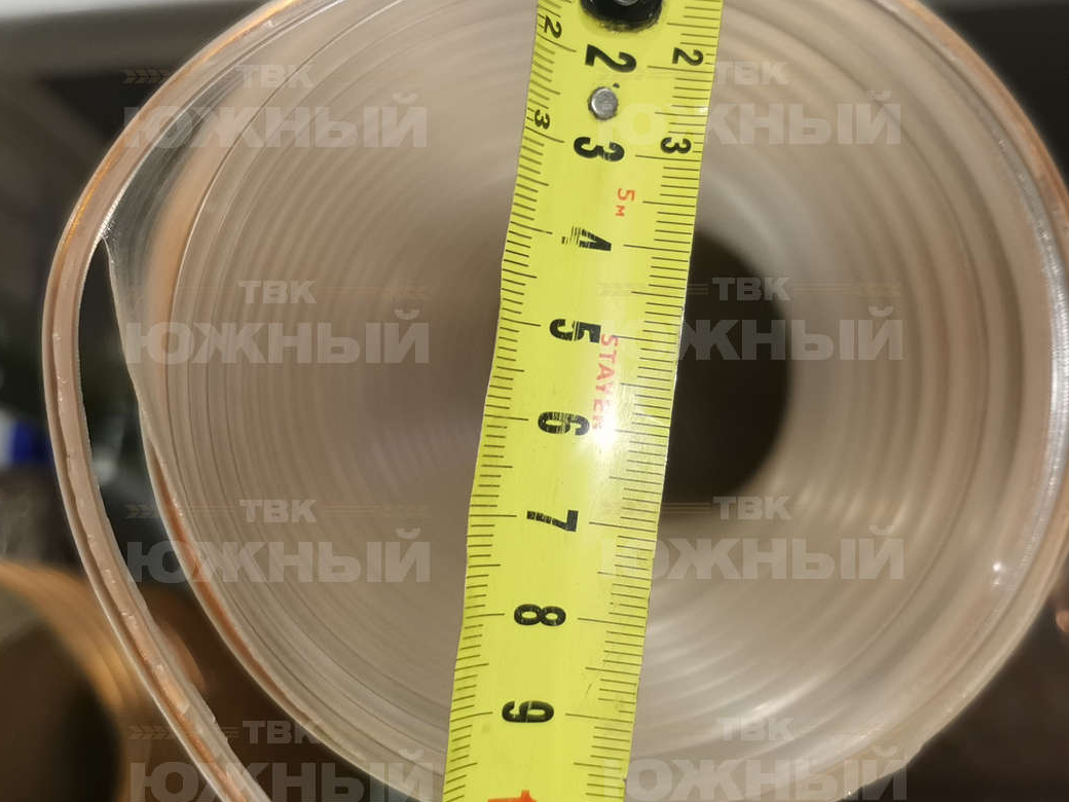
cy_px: 254
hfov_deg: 39.7
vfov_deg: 30.0
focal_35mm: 48
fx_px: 1482
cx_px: 522
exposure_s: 1/100
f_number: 1.4
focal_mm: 4.66
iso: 250
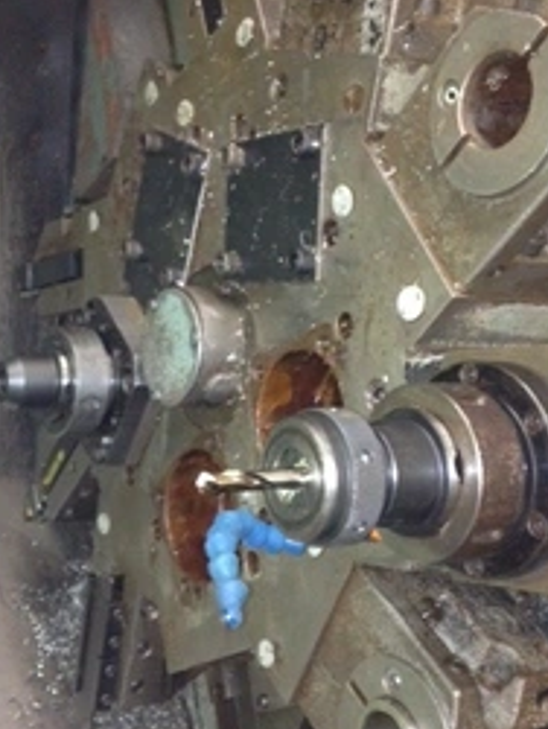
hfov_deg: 26.1
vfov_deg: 34.3
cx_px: 236
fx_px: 1180
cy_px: 367
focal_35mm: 56
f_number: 2.4
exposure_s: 1/16
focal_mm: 4.28
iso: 400
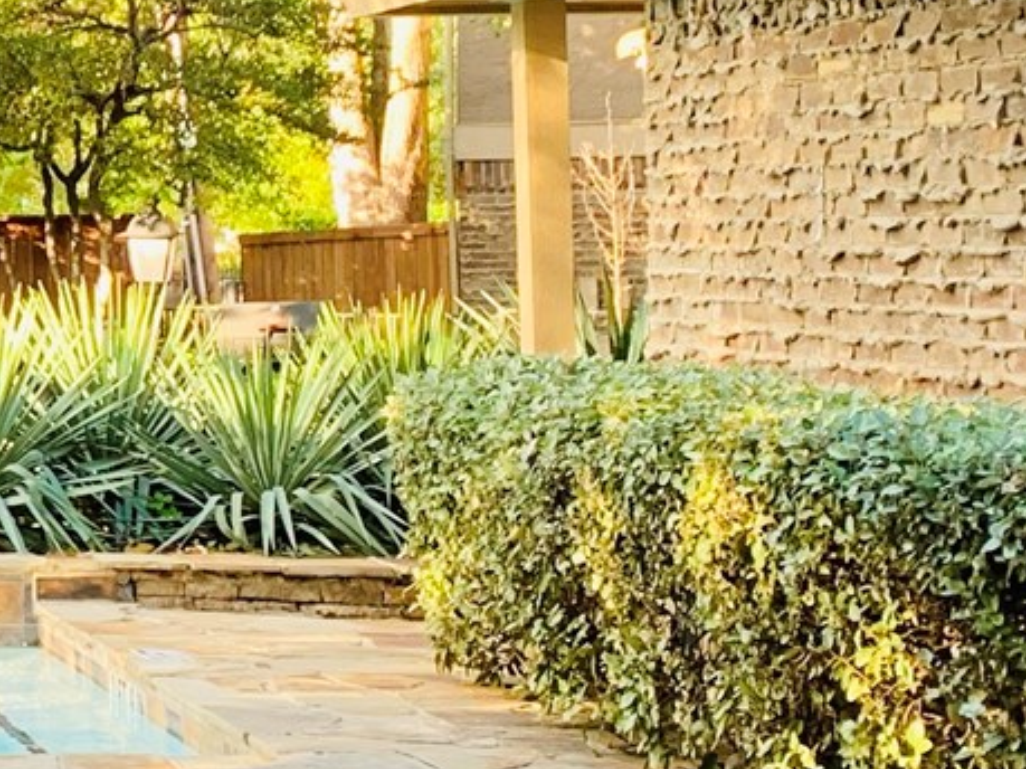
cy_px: 217
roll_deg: +0.7
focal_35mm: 116
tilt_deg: +1.3
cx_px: -481
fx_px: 3437
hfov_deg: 15.7
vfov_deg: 12.7
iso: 64
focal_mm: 4.25
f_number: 1.8
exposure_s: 1/121
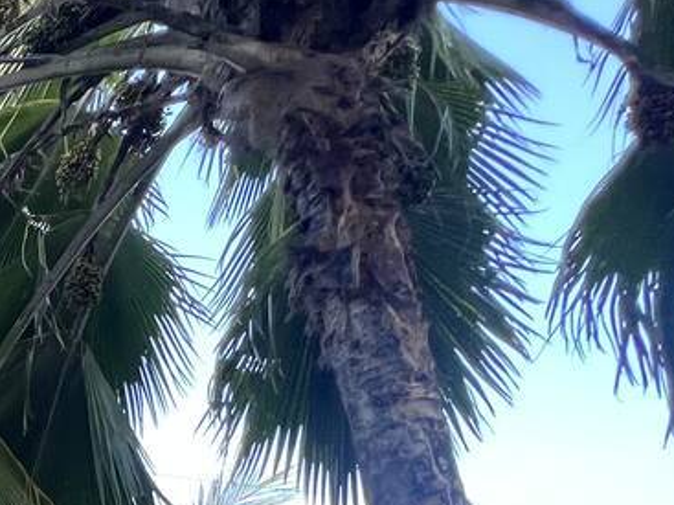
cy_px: 834
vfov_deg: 21.7
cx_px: -474
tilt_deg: +20.3
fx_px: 993
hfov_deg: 23.6
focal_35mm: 51
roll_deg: +2.4
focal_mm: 1.57
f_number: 1.8
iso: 50
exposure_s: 1/99
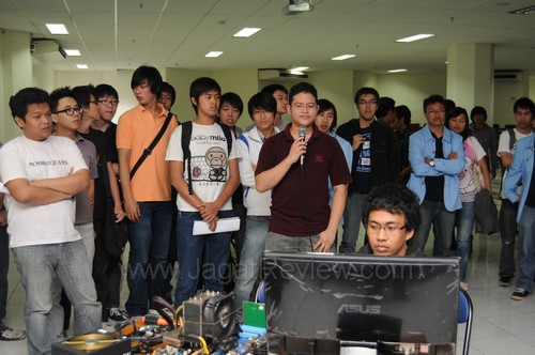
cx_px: 268
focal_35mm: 42
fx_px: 623
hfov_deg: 46.5
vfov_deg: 31.8
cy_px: 178
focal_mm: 28
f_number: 3.5
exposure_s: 1/60
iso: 200
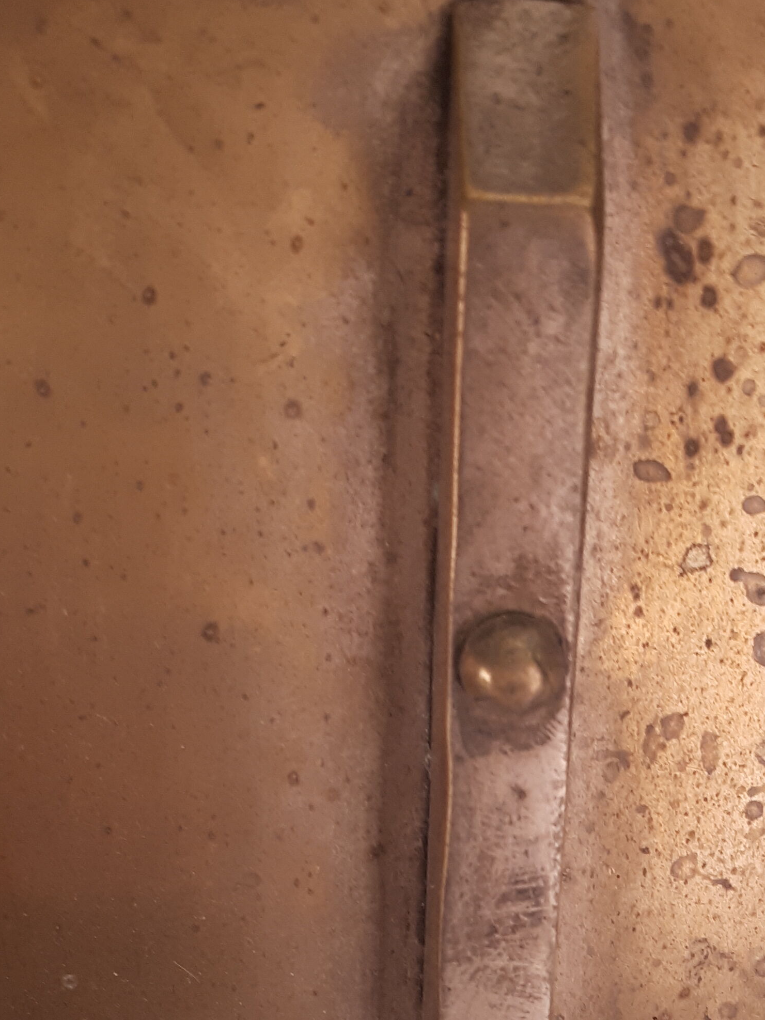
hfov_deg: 23.2
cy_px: 1062
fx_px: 1857
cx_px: 507
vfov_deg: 28.5
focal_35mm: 63
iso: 100
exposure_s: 1/33
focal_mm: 3.6
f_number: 1.9
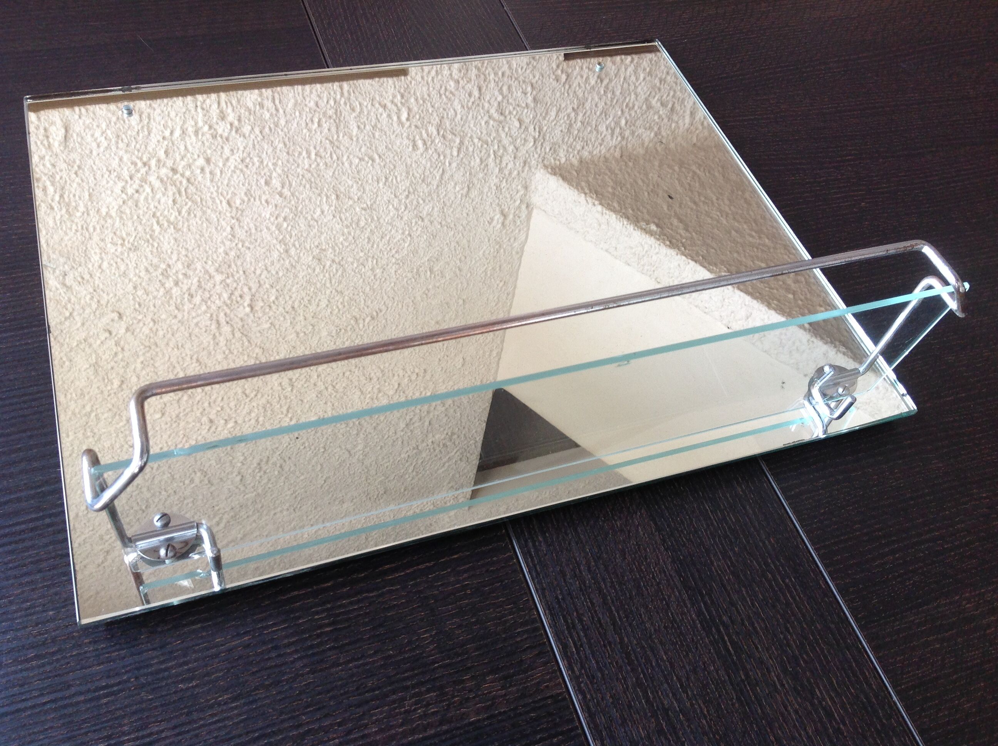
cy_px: 373
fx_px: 1008
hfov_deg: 52.7
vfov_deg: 40.6
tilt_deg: -54.4
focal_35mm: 35
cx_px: 499
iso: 64
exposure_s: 1/120
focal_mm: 4.28
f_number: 2.4
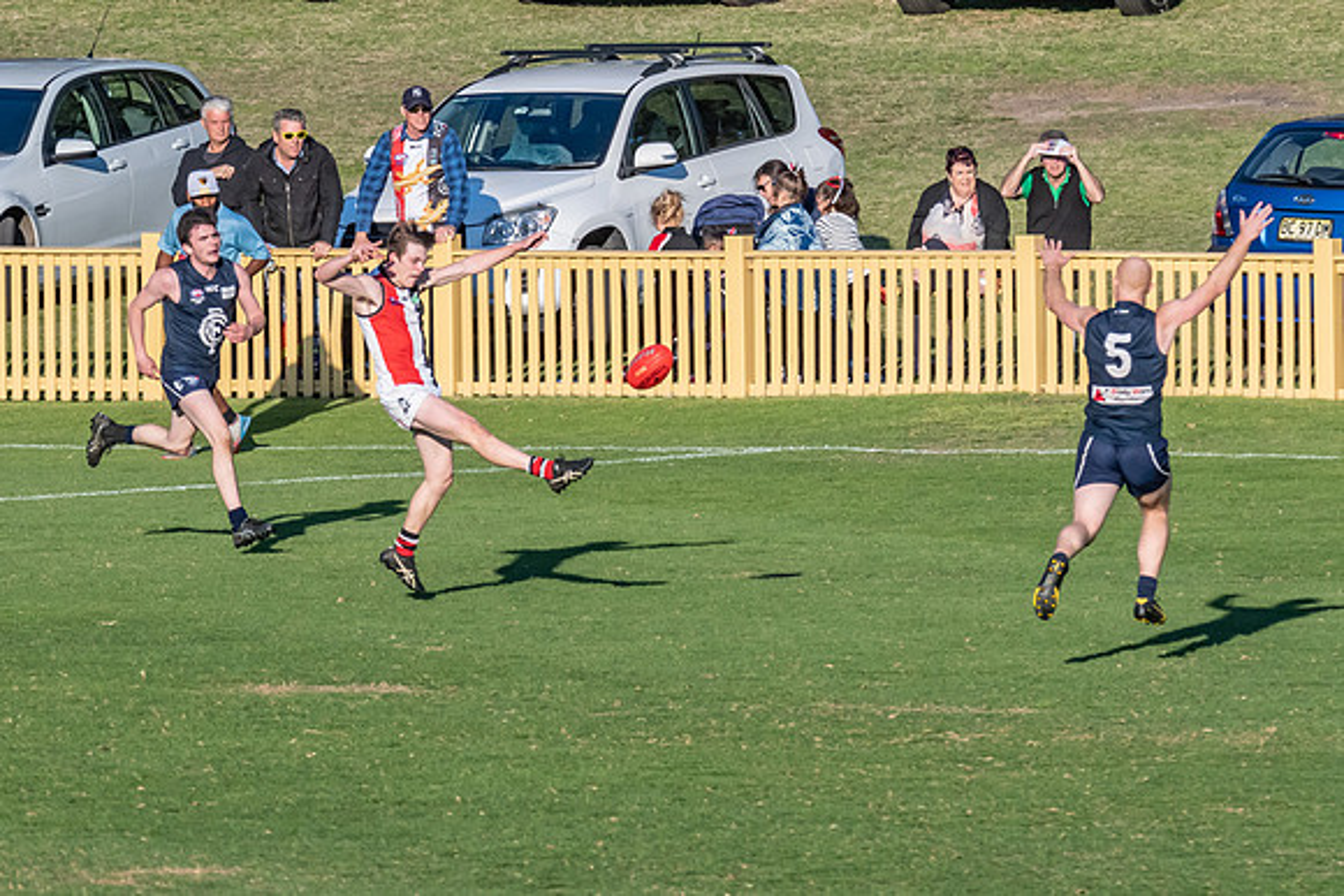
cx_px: 457
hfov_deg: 3.1
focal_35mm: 671
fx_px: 25055
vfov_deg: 2.1
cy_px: 311
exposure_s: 1/3200
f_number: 10
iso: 800
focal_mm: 320
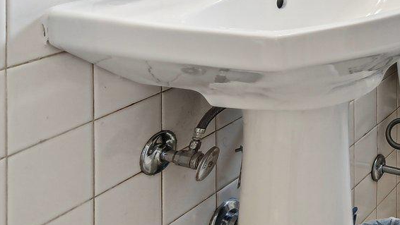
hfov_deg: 32.0
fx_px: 562
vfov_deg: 19.2
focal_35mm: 53
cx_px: 490
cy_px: -133
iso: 400
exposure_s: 1/10
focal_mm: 14
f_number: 8
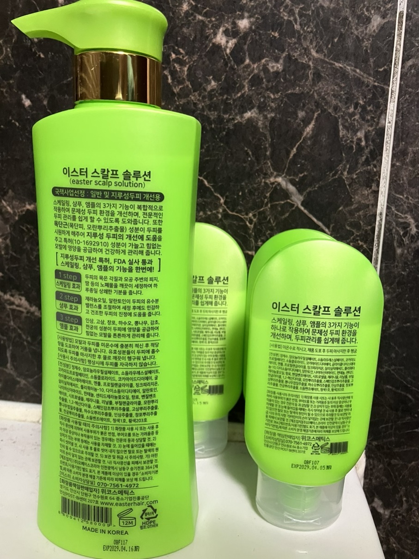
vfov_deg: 63.4
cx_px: 210
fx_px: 452
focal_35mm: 28
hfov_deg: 49.8
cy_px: 280
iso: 320
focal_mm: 3.99
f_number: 1.8
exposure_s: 1/40
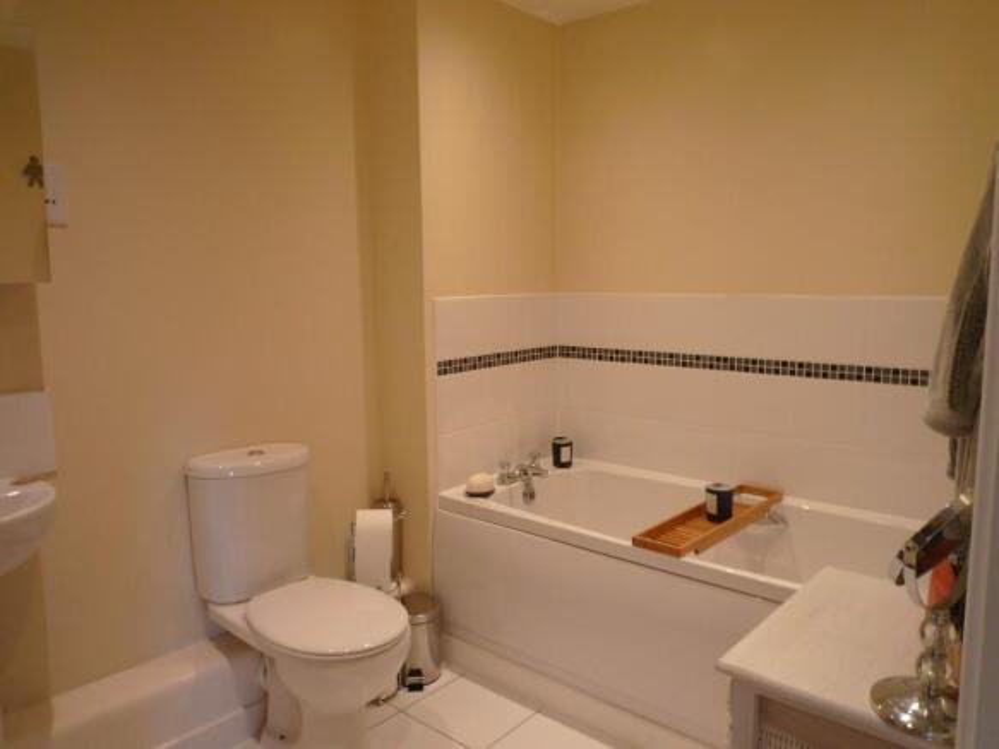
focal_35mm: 25
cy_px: 374
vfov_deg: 54.9
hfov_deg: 69.4
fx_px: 721
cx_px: 500
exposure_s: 1/15
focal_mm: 4.4
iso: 100
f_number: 2.8
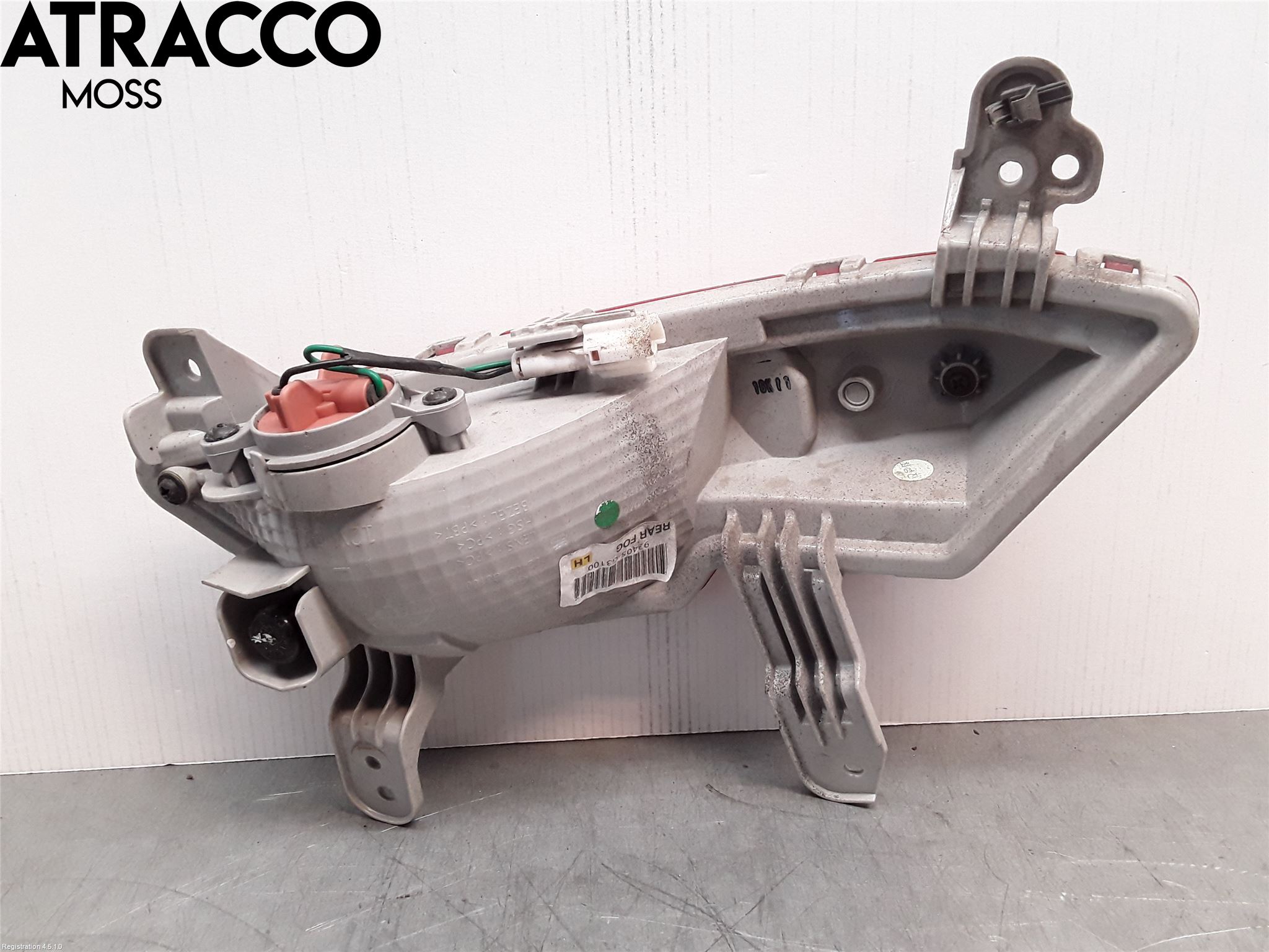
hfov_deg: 63.4
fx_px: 1026
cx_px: 634
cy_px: 476
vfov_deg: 49.7
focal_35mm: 28
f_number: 1.9
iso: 100
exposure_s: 1/100
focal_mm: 2.91
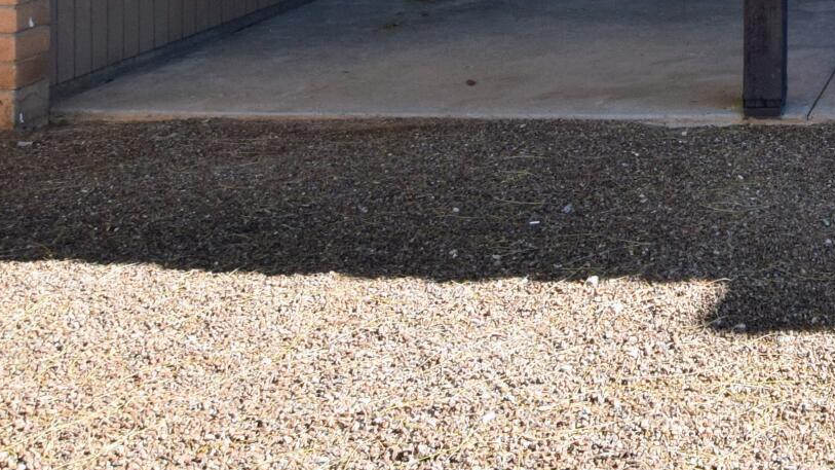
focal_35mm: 58
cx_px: 941
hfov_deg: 31.5
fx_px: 1284
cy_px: -247
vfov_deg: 18.3
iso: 400
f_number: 8
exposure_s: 1/250
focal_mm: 10
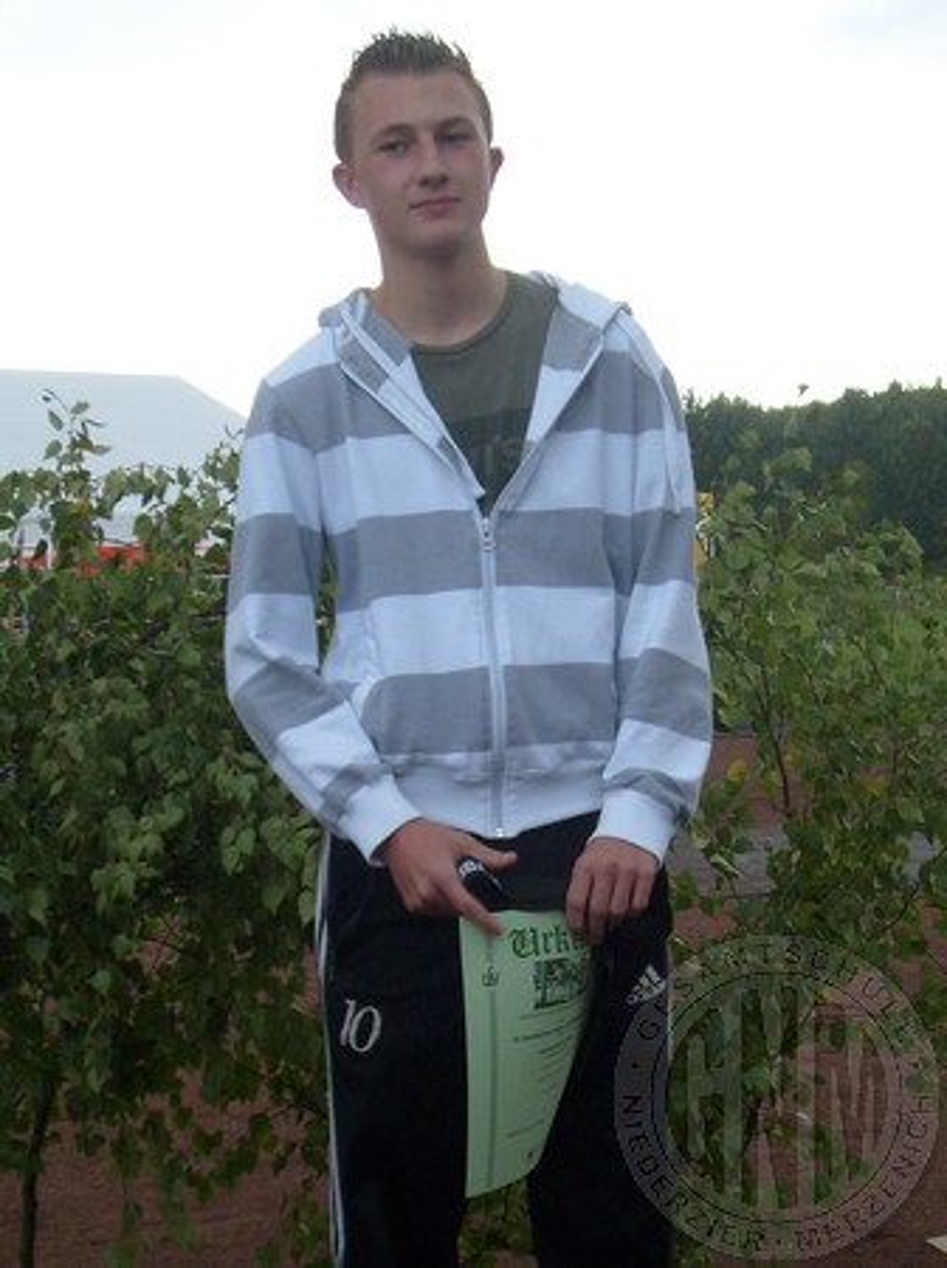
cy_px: 634
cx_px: 474
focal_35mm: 52
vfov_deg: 36.9
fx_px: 1902
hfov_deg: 28.0
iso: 80
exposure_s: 1/90
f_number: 3.3
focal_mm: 8.7
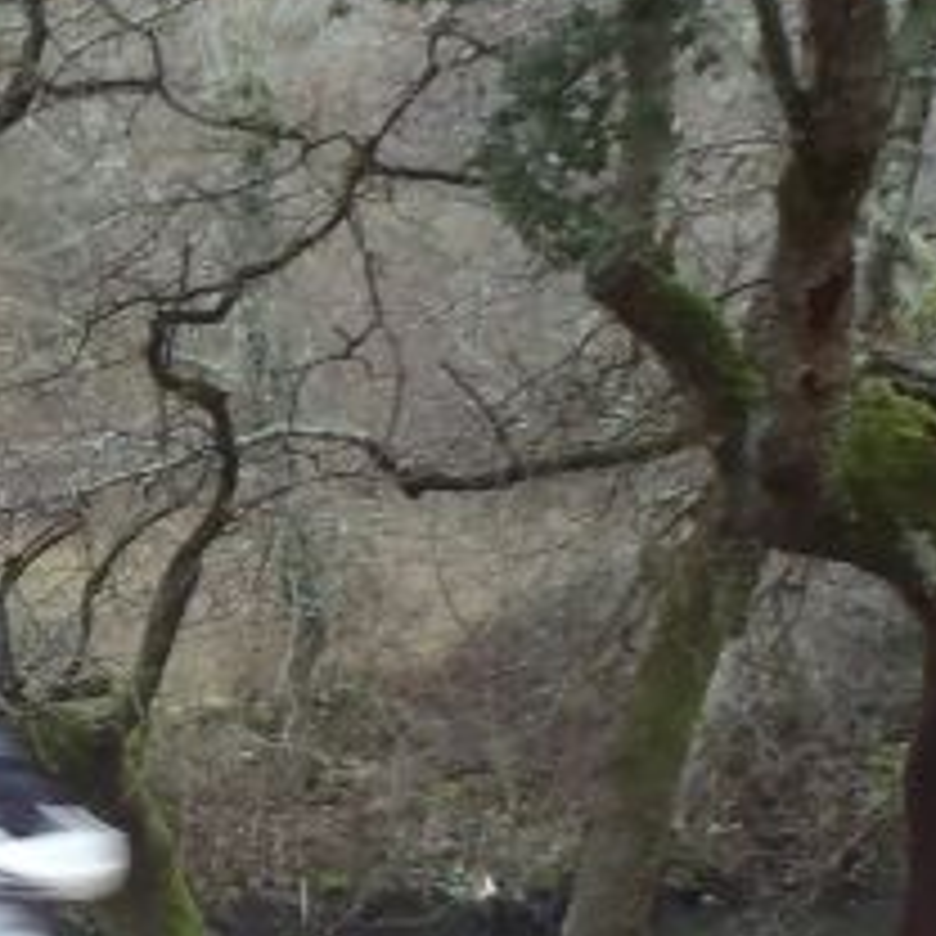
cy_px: 828
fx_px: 3640
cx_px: -212
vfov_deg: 14.5
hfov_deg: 14.2
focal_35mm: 119
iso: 100
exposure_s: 1/30
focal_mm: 5
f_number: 3.9
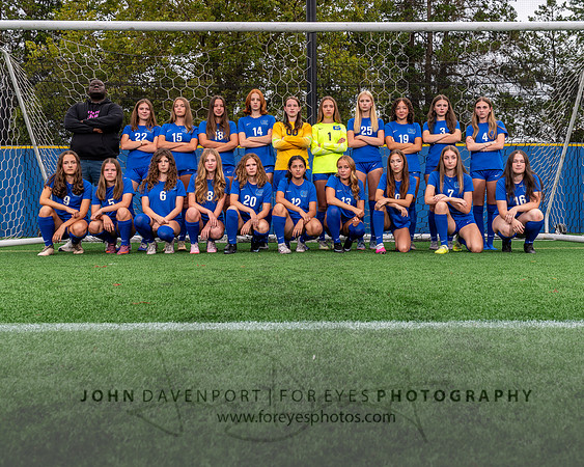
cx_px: 328
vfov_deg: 42.7
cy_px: 180
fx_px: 593
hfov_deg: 52.3
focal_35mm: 34
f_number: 8
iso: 64
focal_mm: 24
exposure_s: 1/200
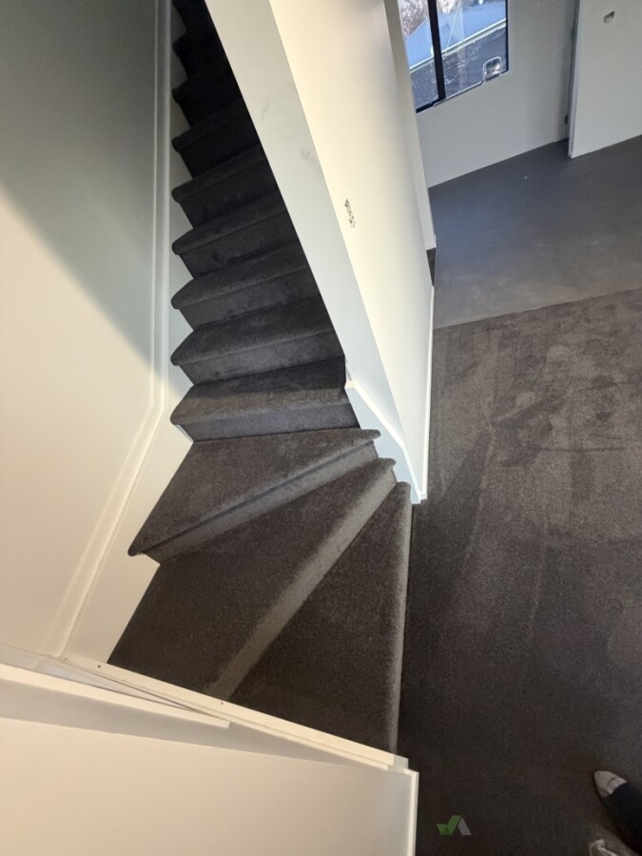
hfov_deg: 85.7
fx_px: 346
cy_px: 428
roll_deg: +27.3
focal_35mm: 14
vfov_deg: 102.1
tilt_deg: -40.2
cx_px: 321
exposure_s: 1/60
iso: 800
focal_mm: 2.22
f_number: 2.2
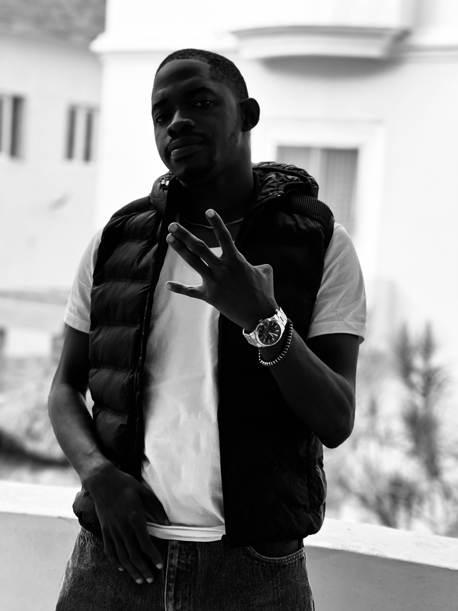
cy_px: 306
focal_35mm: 77
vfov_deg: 25.3
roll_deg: -4.3
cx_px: 229
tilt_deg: -3.5
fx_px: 1358
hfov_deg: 19.1
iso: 100
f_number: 2.8
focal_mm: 9
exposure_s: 1/121
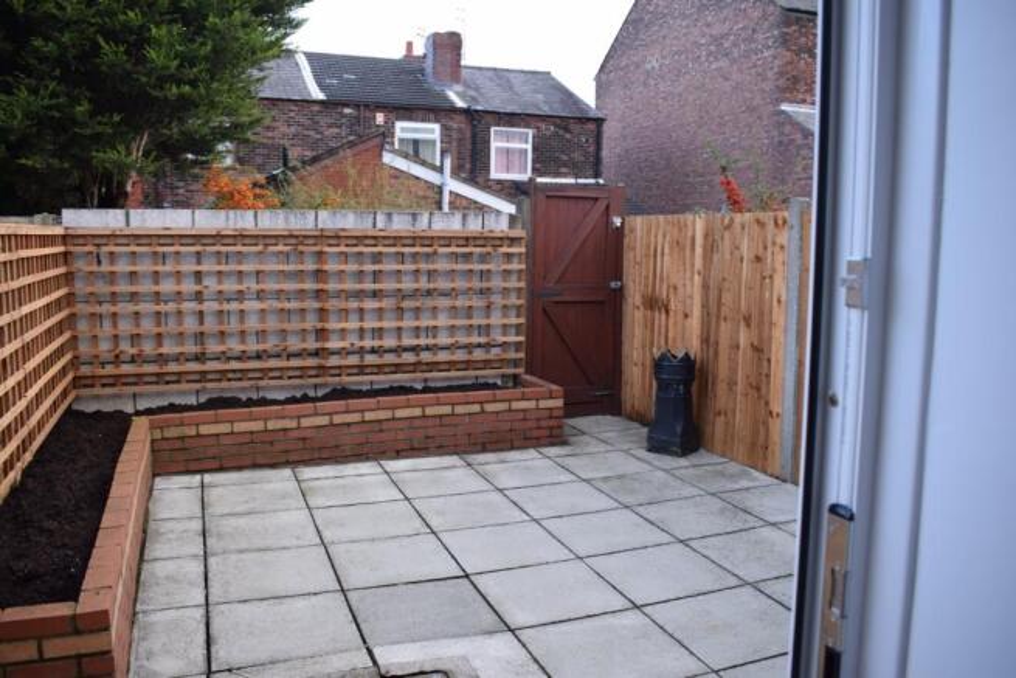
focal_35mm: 30
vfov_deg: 43.6
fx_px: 847
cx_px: 508
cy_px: 339
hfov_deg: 61.9
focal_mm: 20
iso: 400
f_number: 5
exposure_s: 1/100
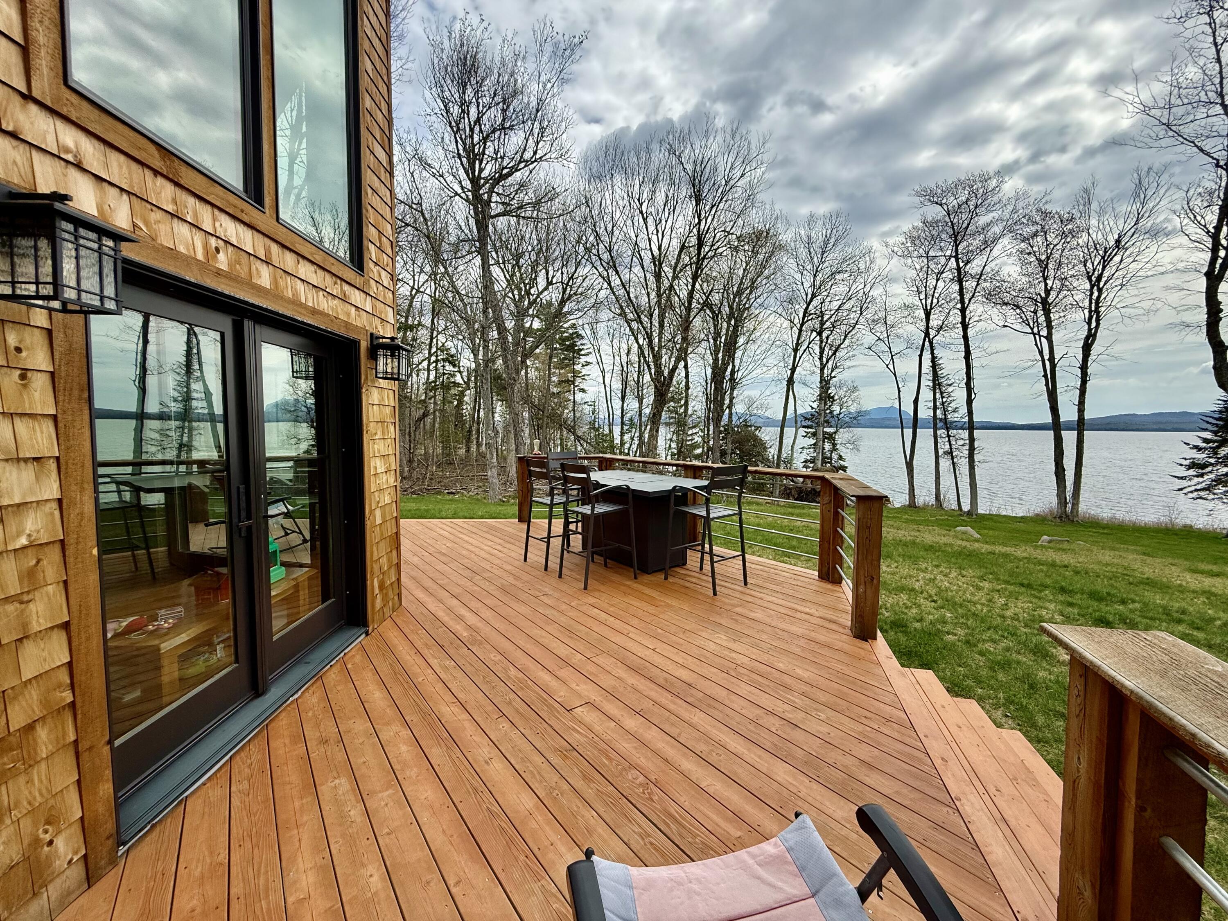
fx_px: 497
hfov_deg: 102.1
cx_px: 614
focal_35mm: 14
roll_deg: +0.1
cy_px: 460
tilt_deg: -4.1
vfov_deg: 85.7
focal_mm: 2.22
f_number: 2.2
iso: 50
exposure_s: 1/1285
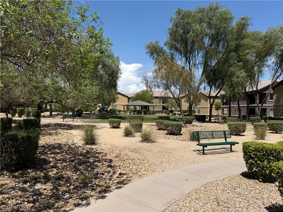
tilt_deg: +1.7
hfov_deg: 71.6
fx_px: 196
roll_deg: +0.6
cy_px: 106
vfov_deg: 56.8
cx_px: 142
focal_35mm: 24
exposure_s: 1/6711
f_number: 1.78
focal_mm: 6.76
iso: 80
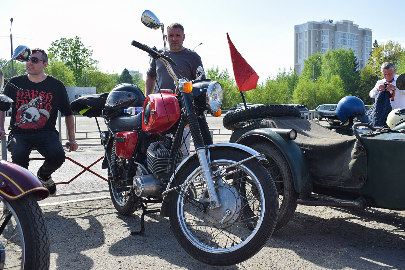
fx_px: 337
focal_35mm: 30
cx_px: 202
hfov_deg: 61.9
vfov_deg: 43.6
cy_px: 135
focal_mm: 20
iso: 200
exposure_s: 1/500
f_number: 6.3
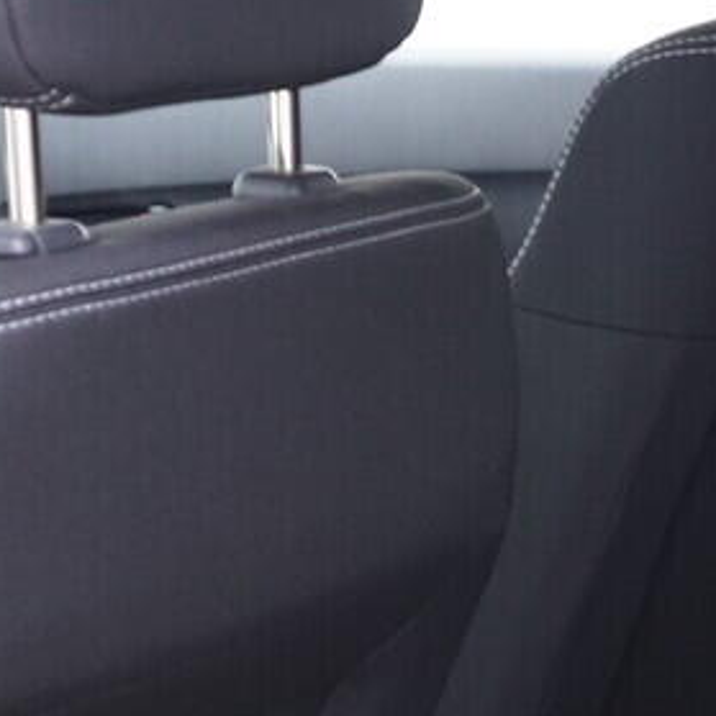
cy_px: 944
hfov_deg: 11.0
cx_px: 562
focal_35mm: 158
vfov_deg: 10.8
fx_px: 3697
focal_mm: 24
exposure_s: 1/40
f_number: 2.8
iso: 400
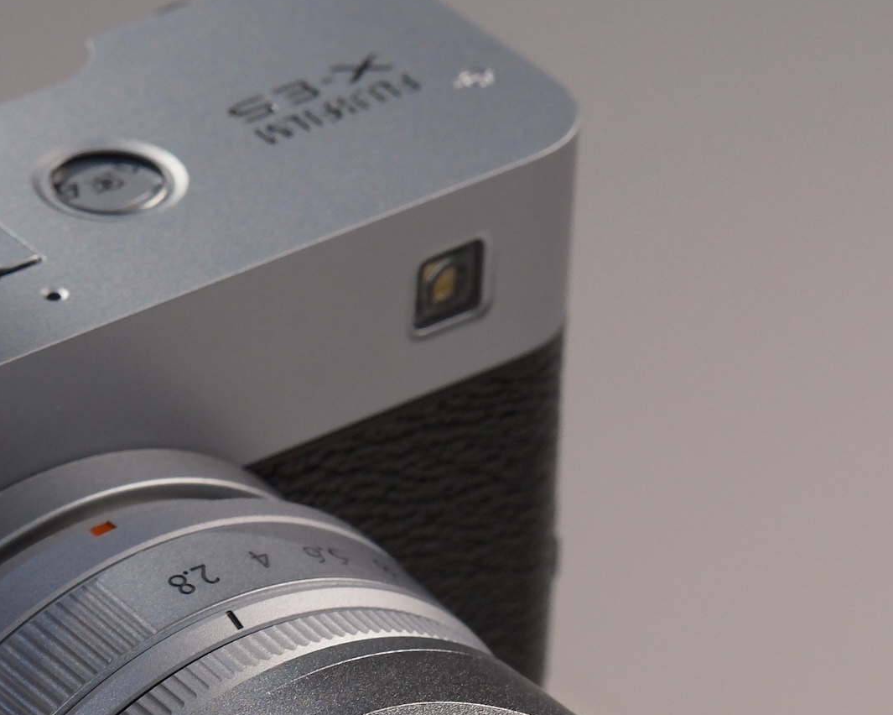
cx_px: -30
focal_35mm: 296
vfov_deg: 5.2
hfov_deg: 6.5
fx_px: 7823
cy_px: 710
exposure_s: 1/80
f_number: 5.6
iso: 640
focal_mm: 56
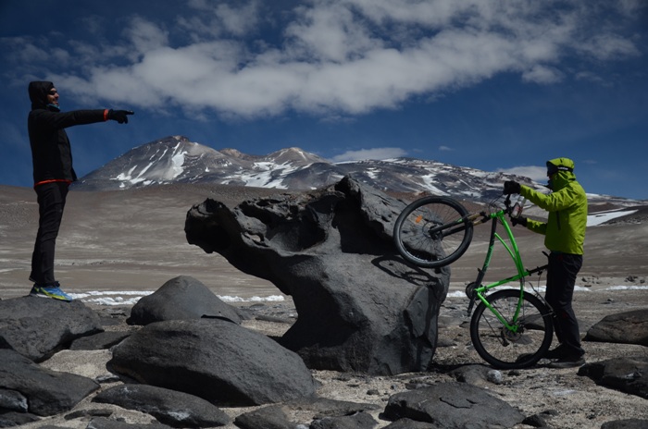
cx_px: 324
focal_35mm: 45
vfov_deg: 29.8
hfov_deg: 43.7
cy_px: 214
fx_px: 809
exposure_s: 1/1000
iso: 100
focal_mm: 30
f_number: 4.5
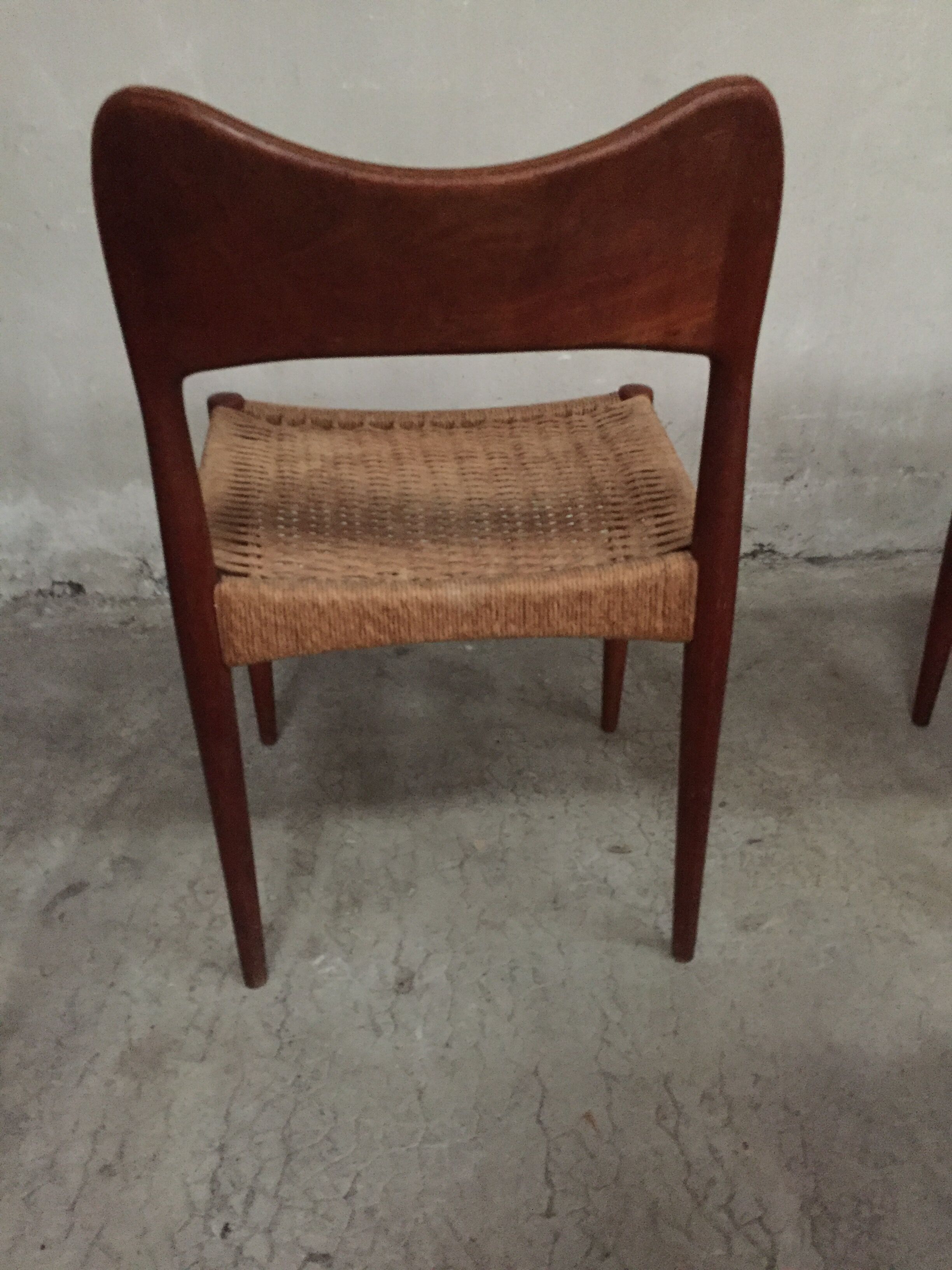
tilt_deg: -28.1
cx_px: 476
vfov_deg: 61.7
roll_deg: +1.4
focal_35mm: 29
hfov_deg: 48.2
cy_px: 635
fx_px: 1063
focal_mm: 4.15
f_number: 2.2
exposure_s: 1/17
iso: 640
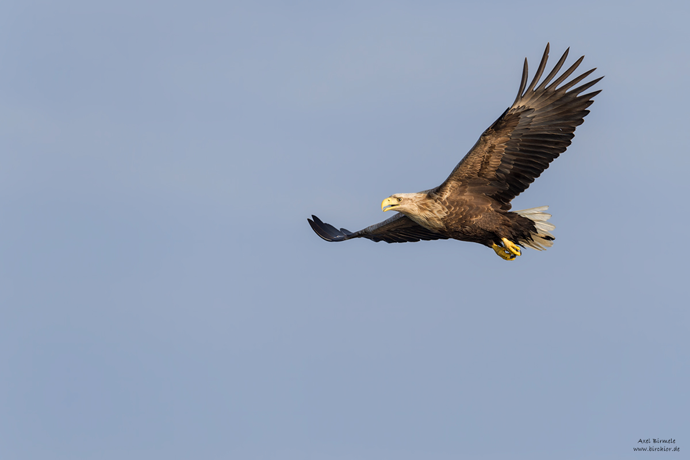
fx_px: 9583
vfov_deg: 2.7
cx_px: 345
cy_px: 230
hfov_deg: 4.1
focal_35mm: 500
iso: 400
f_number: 5.6
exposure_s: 1/2000
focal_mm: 500
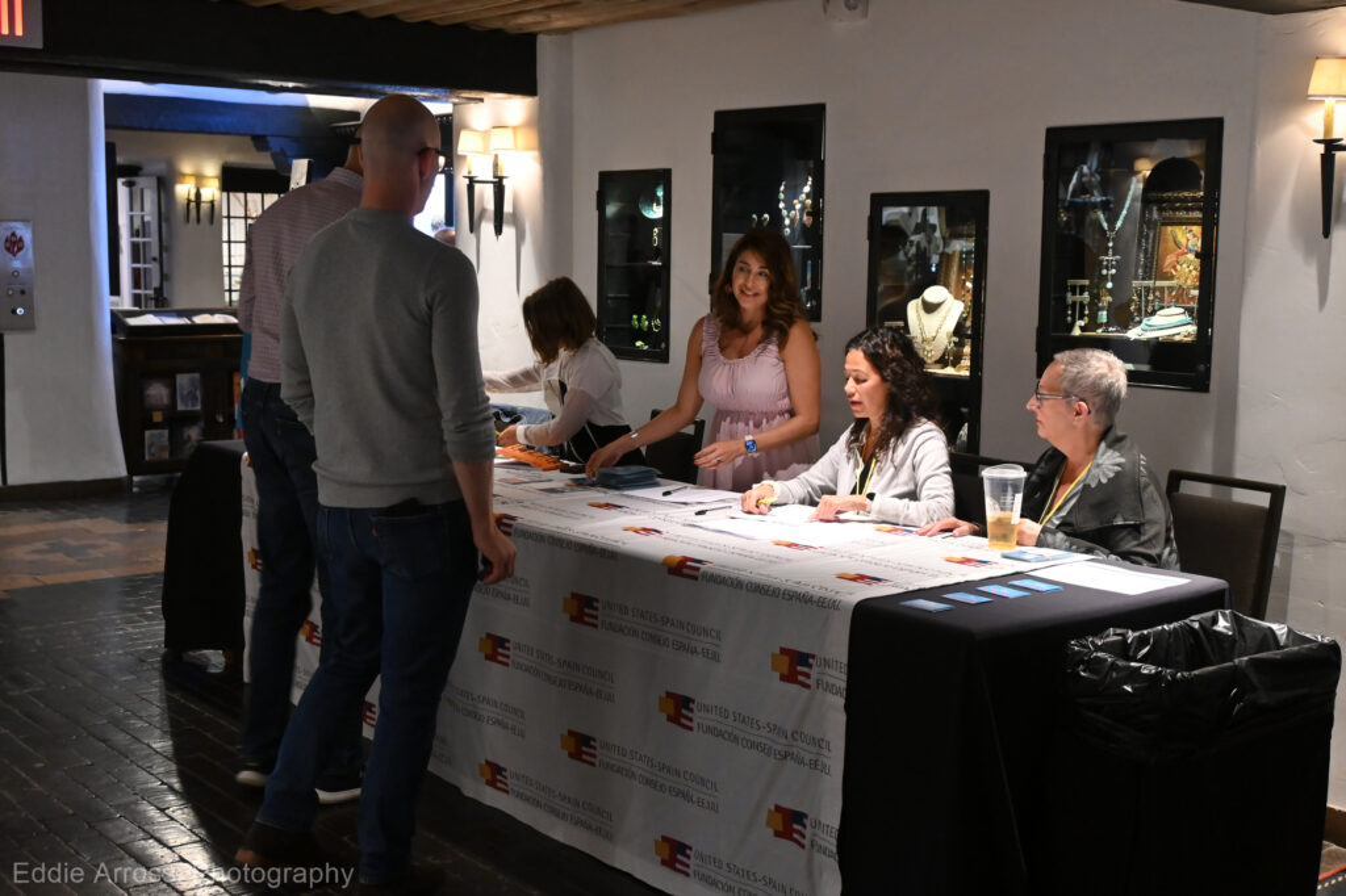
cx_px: 673
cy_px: 448
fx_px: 1570
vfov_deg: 31.9
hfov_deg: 46.4
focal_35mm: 42
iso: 1600
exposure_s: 1/60
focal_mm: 28
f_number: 5
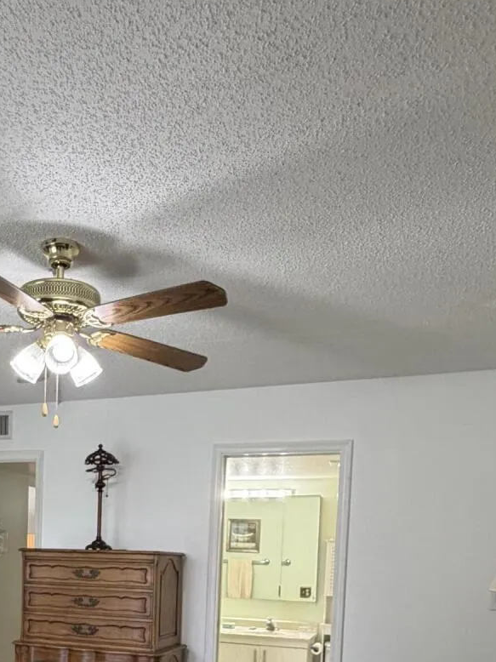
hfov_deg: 38.4
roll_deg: -2.1
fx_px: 688
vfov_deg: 46.4
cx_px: 111
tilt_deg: -2.0
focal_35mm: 36
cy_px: 594
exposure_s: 1/60
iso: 200
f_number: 2.2
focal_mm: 2.22
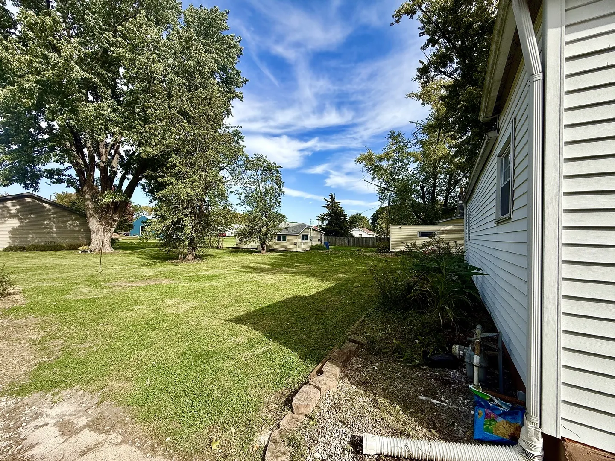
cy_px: 230
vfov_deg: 85.7
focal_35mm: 14
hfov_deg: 102.1
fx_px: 249
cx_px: 308
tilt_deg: +1.4
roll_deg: -2.2
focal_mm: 2.22
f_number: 2.2
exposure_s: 1/1285
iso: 50
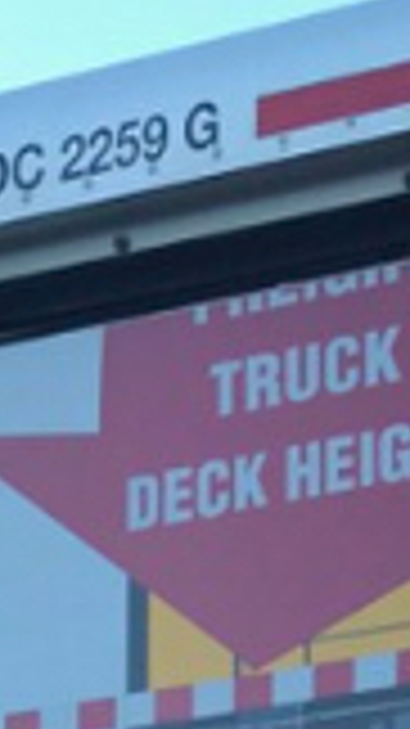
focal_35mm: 151
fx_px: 2921
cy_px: 1593
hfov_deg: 8.0
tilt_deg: +1.5
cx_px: -41
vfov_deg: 12.1
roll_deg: -1.1
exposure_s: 1/285
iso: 20
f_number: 1.8
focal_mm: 3.99
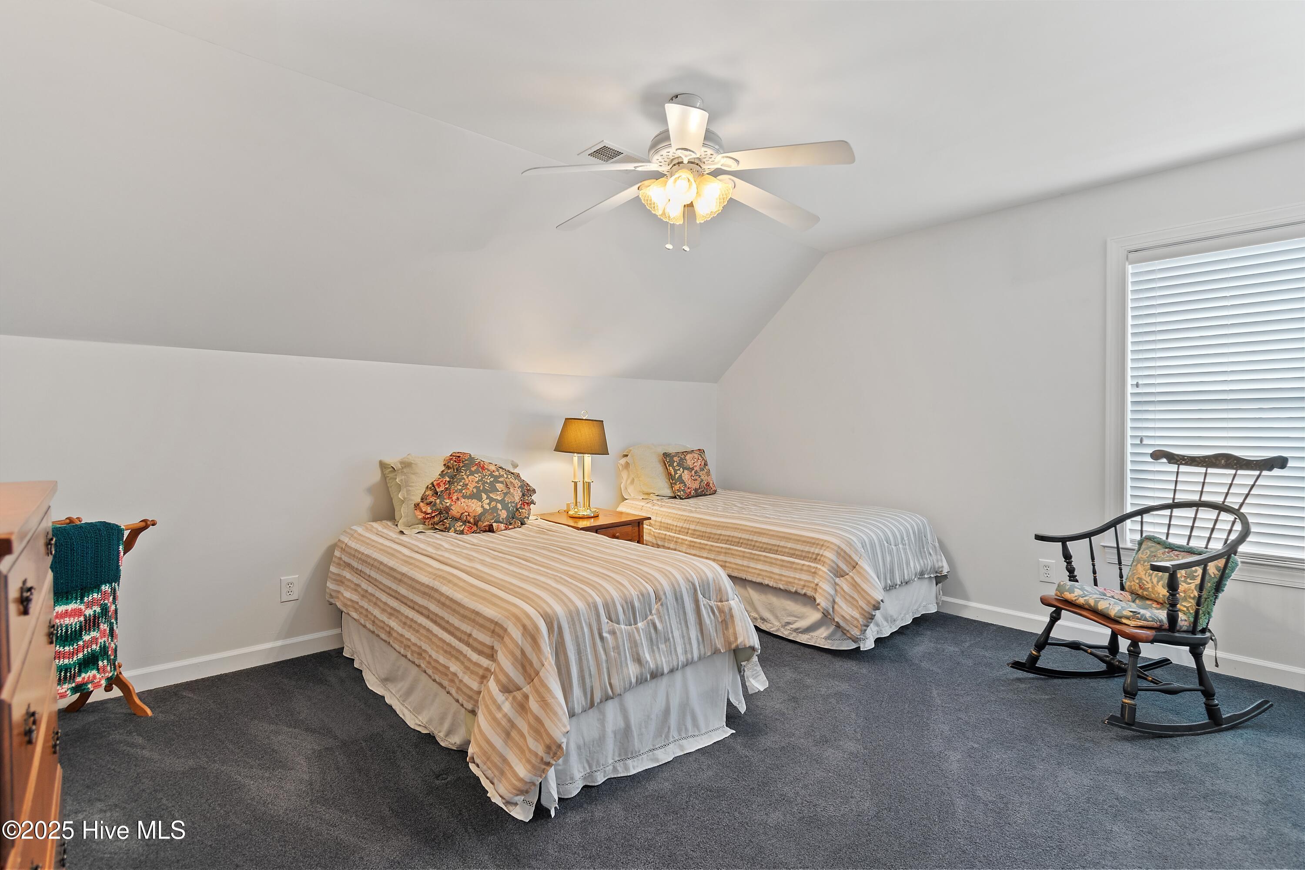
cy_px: 435
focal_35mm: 16
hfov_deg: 96.7
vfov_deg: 73.7
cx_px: 652
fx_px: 580
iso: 100
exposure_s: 1/1.25
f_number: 4.8
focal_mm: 11
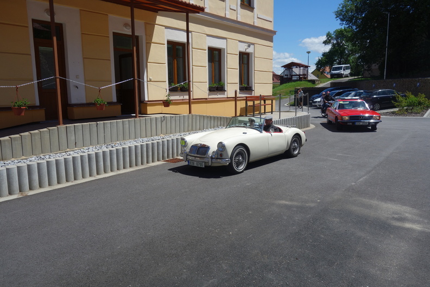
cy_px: 144
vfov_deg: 46.4
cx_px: 215
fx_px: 334
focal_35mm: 28
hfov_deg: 65.5
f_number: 5.6
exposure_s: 1/800
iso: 125
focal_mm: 10.4
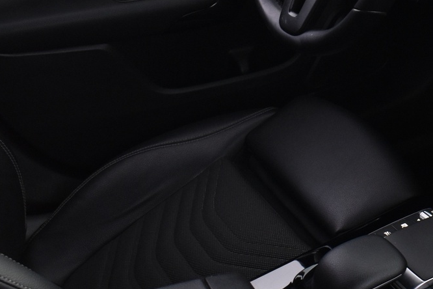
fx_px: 878
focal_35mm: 73
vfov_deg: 18.5
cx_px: 394
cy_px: 68
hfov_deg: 26.7
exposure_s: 1/8
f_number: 5.6
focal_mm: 20
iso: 1250
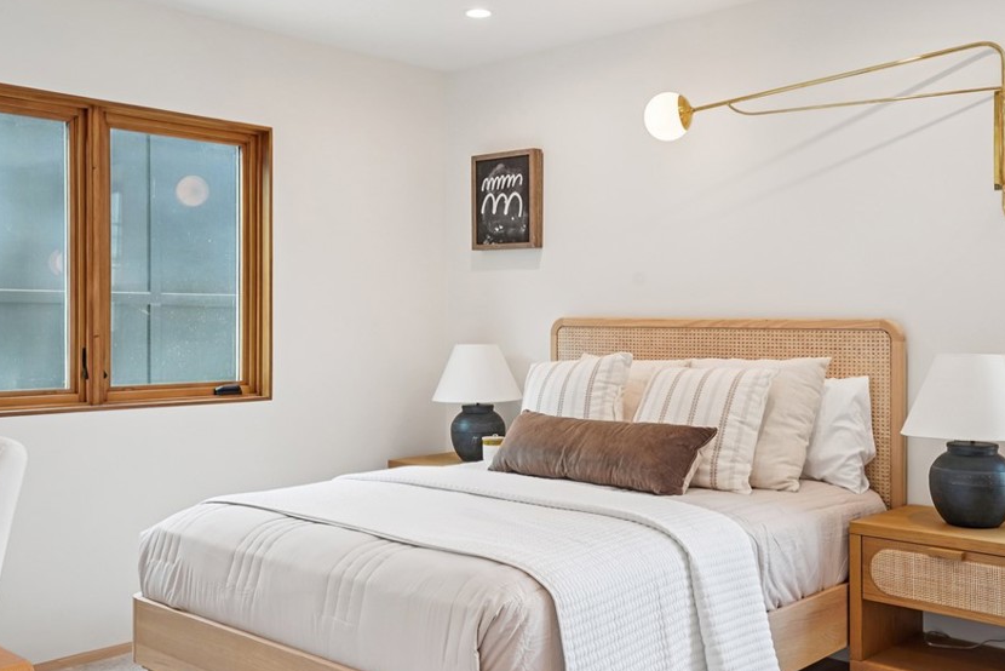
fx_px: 1033
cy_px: 346
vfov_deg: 36.0
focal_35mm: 37
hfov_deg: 51.9
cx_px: 516
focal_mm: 30
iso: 400
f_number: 8
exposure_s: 1/40
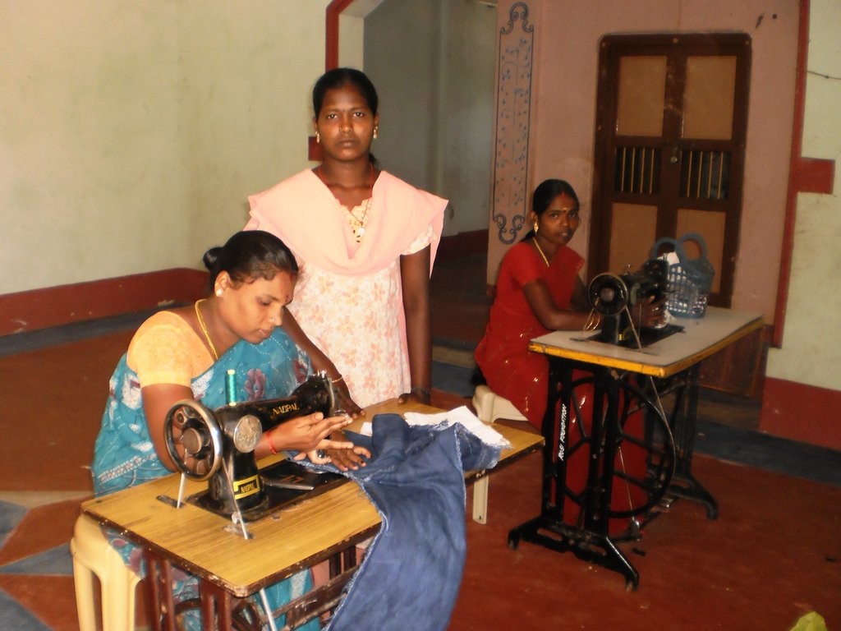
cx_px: 420
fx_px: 875
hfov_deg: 51.4
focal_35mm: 36
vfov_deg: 39.7
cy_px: 316
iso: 200
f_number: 3.1
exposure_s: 1/30
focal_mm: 6.3
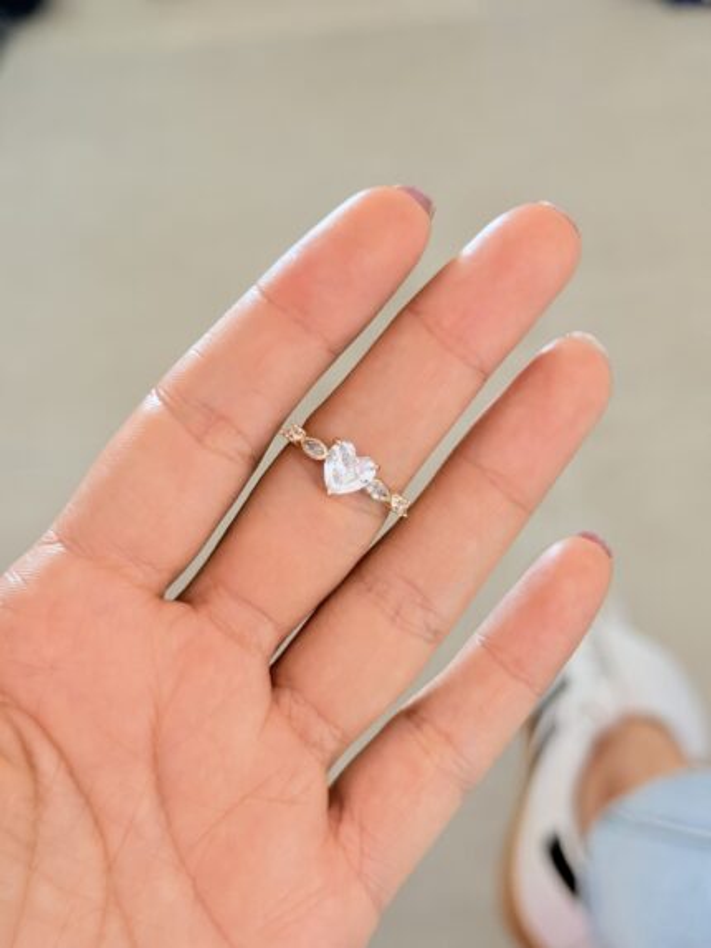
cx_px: 356
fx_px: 1314
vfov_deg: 39.6
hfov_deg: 30.3
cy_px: 474
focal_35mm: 48
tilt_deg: -52.6
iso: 200
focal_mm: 6.76
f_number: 1.78
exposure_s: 1/60
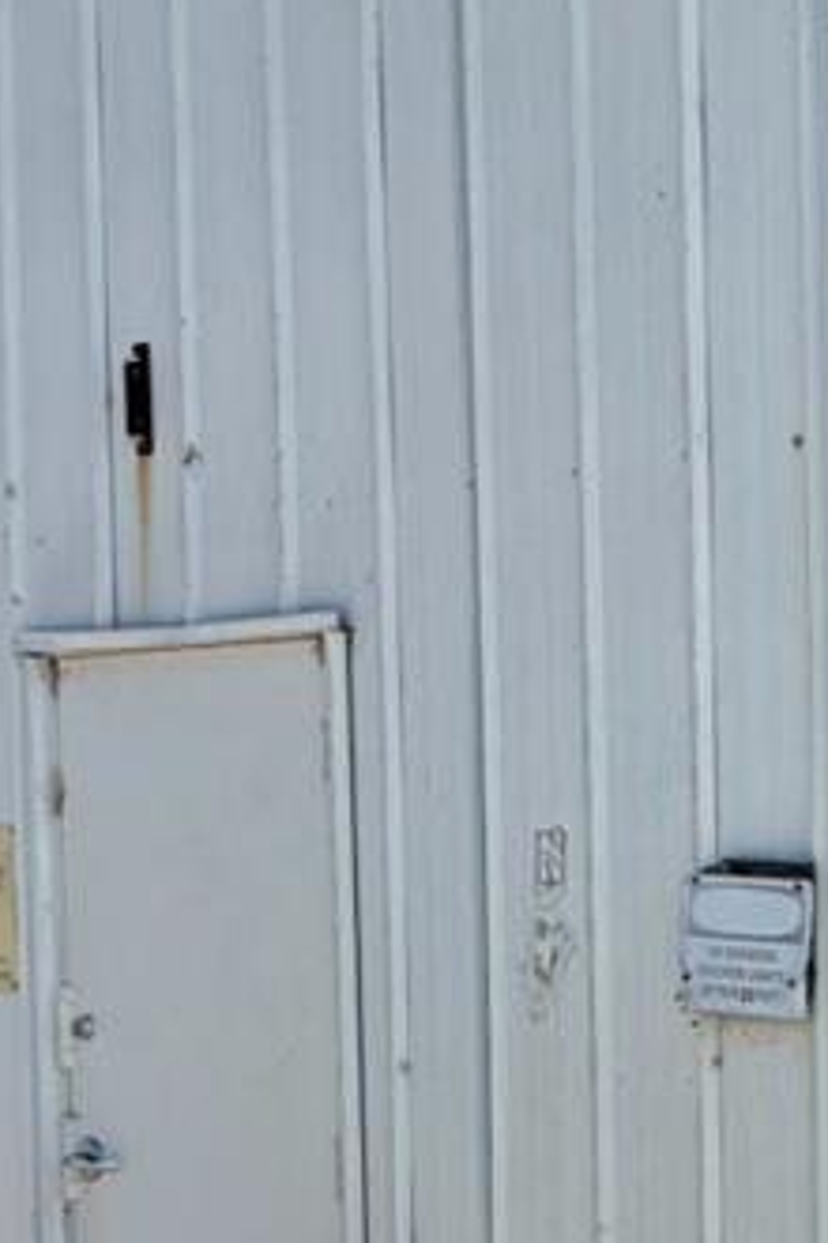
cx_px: 1545
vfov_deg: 16.5
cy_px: 996
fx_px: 4243
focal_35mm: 123
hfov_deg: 10.4
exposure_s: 1/3279
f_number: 1.6
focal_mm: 5.96
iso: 50
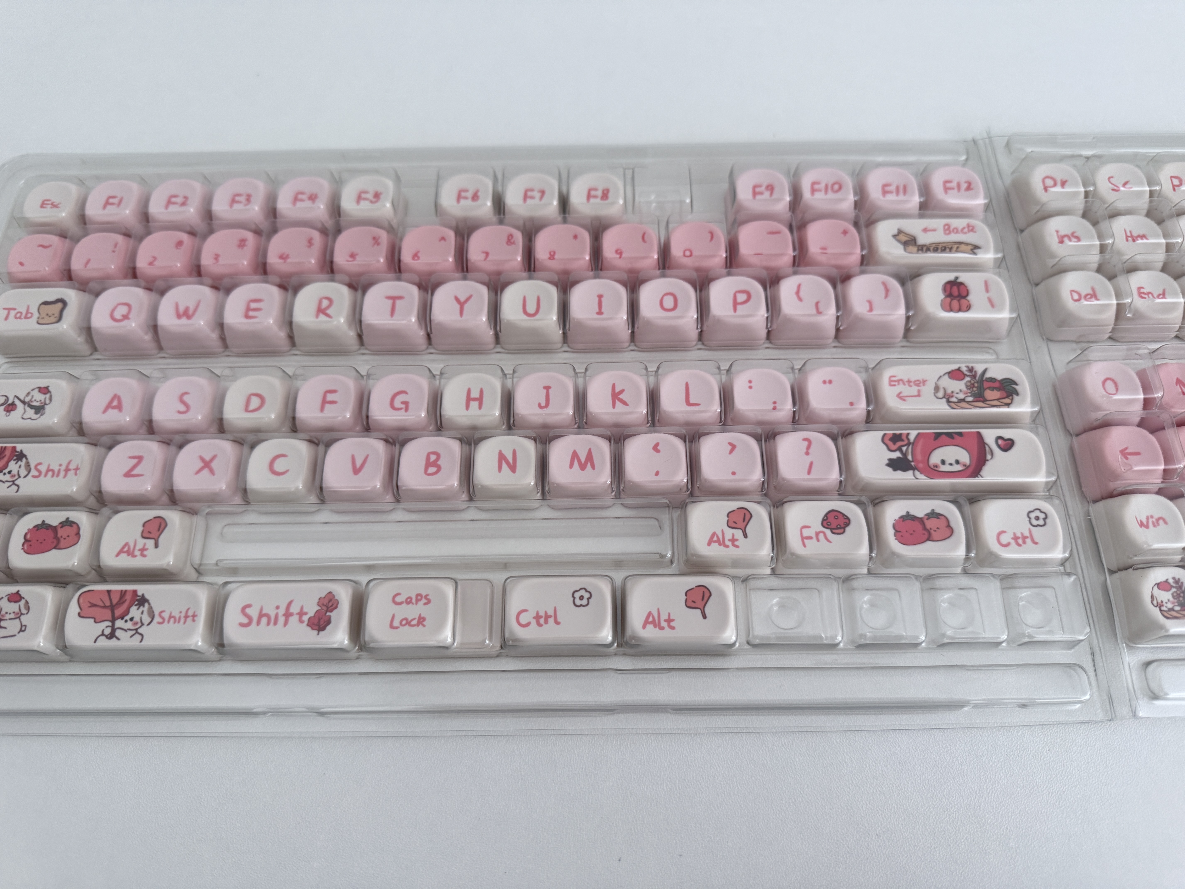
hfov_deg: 71.6
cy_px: 444
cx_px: 592
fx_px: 822
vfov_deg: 56.8
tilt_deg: -66.3
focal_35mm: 24
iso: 200
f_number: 1.78
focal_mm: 6.76
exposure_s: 1/76
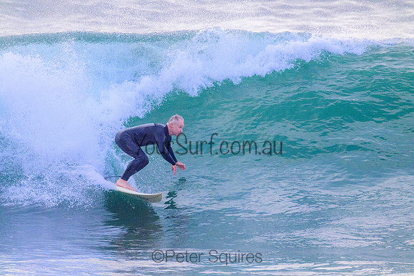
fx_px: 9202
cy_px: 138
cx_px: 207
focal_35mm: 800
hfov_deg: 2.6
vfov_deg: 1.7
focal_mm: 800
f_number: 11
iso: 4500
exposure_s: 1/2000
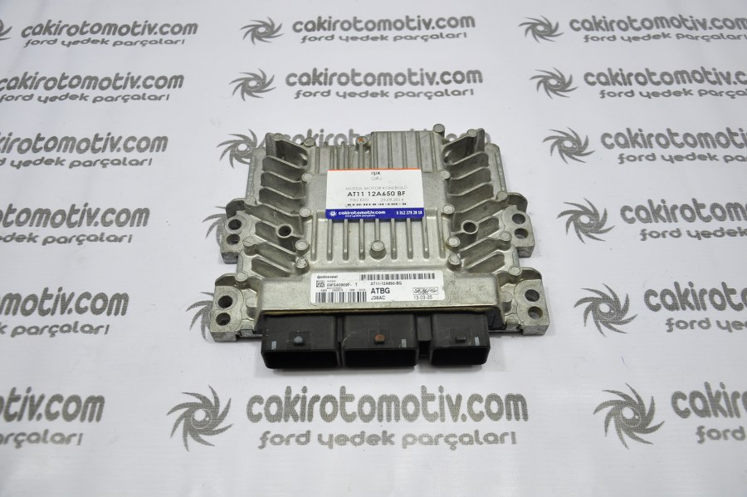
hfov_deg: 57.3
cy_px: 248
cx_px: 374
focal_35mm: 33
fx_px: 684
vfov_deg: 39.9
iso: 200
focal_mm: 22
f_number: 4.5
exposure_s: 1/40
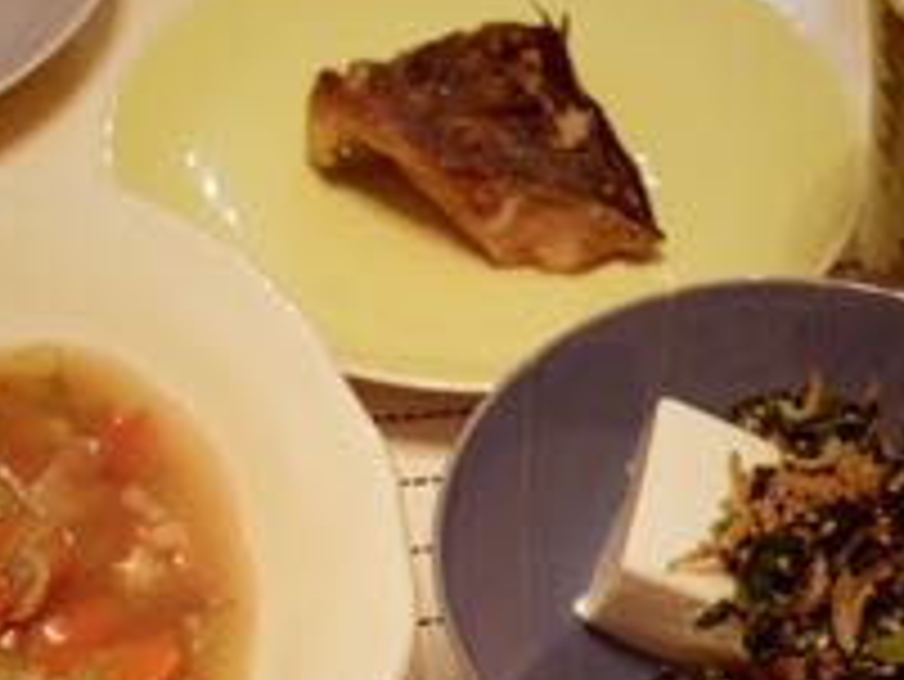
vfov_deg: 17.9
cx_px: 369
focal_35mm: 82
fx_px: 2143
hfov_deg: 23.8
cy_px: 543
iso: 1600
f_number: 2.8
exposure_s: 1/160
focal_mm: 8.5
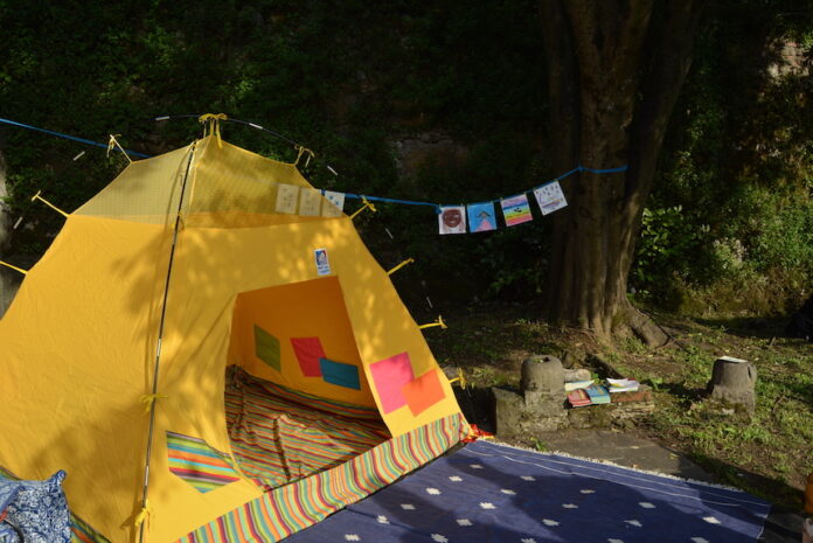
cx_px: 406
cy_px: 272
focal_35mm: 30
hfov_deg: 61.9
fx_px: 678
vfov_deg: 43.7
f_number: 8
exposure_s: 1/250
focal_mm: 20
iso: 200
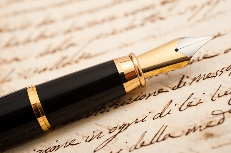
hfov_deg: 33.4
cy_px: 76
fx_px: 385
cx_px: 116
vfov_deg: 22.6
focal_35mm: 60
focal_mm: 60
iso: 200
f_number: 13
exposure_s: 1/250
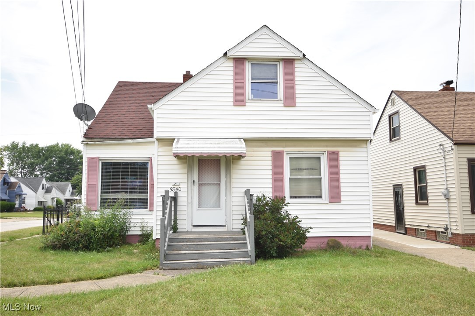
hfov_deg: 61.9
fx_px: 396
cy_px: 158
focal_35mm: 30
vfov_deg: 43.6
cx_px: 238
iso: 100
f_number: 6.3
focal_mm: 20
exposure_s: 1/160
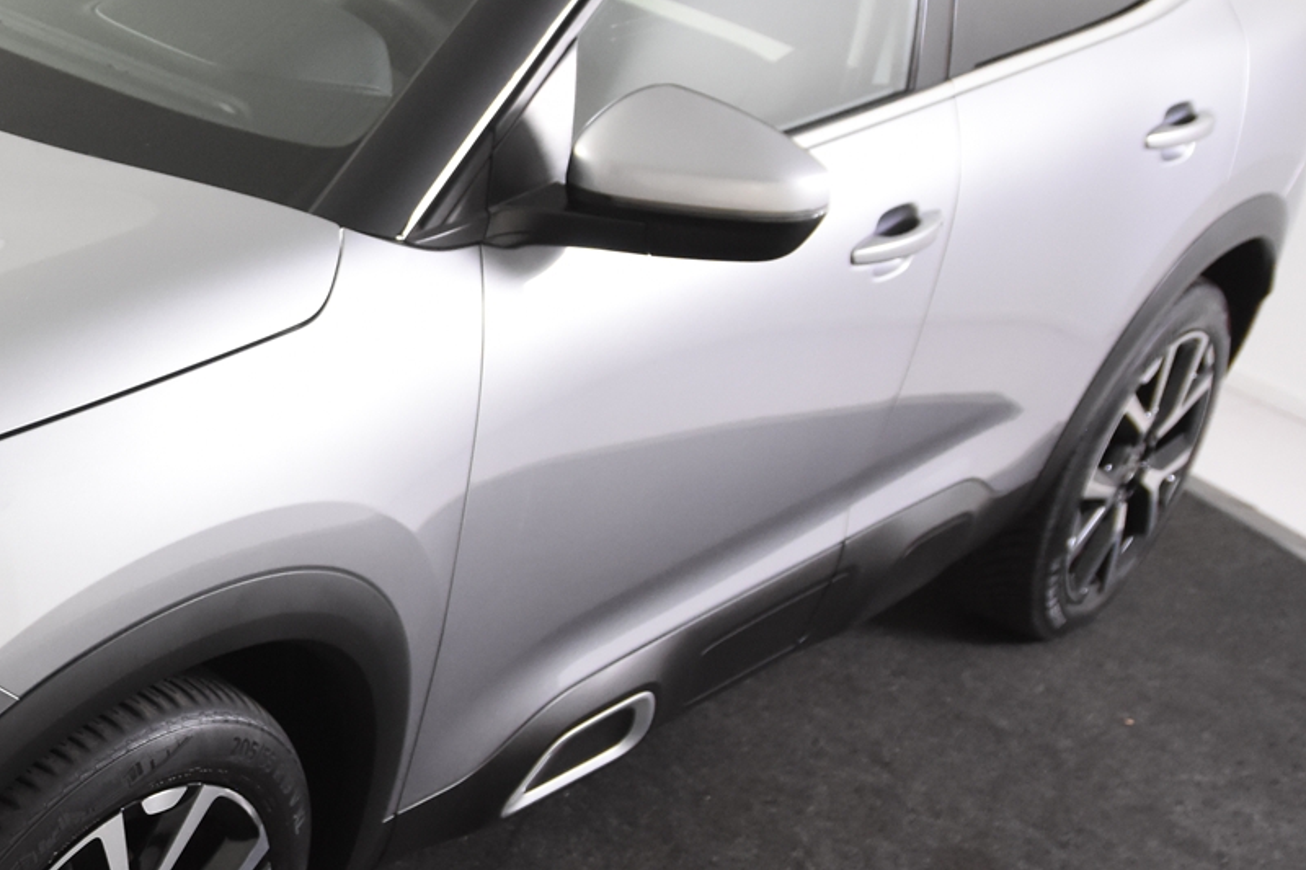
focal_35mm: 72
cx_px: -16
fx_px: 2611
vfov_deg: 18.9
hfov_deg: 26.5
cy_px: 436
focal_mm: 20
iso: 1600
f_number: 3.5
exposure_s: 1/50
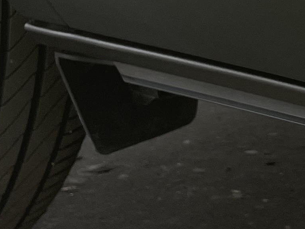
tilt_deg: -9.0
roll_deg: -0.3
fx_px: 1207
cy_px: -32
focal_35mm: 137
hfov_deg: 13.7
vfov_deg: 10.7
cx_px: 424
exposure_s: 1/725
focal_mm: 4.2
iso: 32
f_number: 1.6
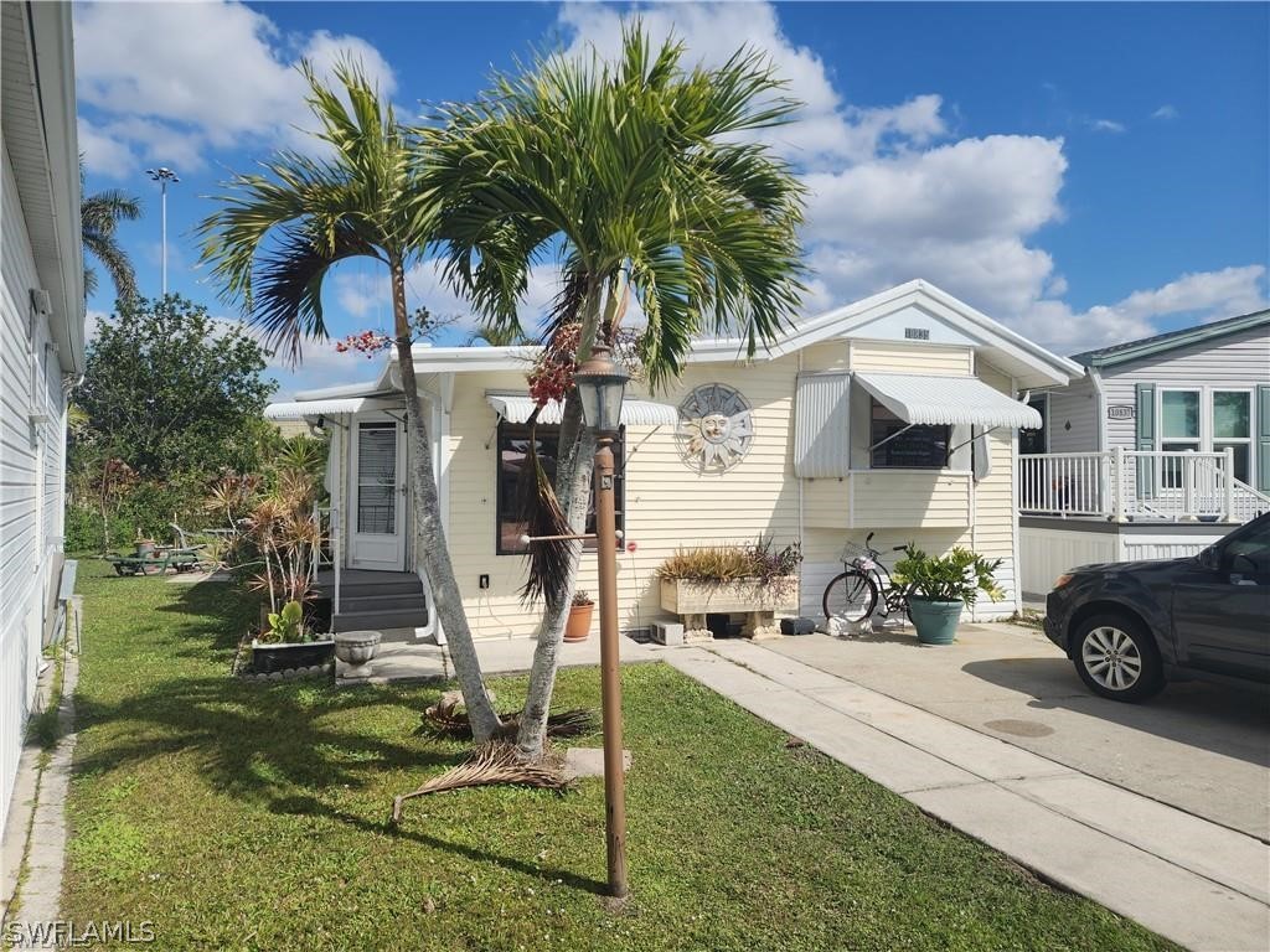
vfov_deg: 58.9
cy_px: 476
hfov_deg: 73.9
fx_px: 844
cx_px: 635
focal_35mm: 23
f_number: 1.8
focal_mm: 6.4
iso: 12
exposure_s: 1/1884
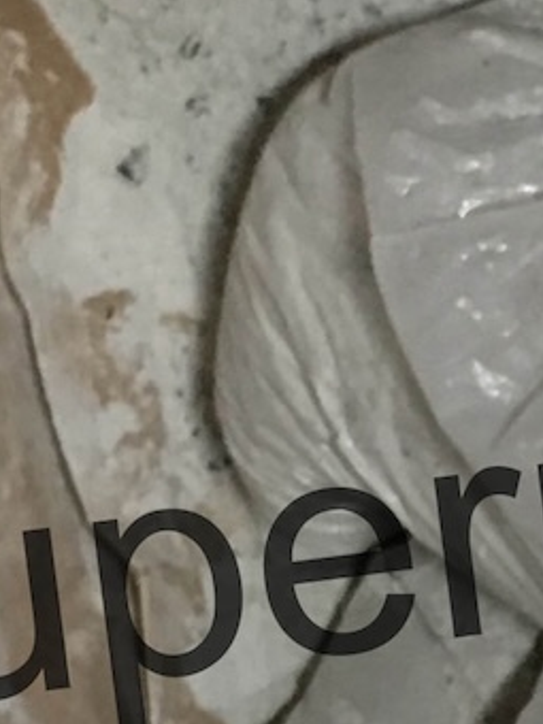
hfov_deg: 8.1
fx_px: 3744
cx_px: 857
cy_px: 579
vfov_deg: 11.0
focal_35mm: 179
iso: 200
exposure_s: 1/17
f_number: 2.2
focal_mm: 4.15
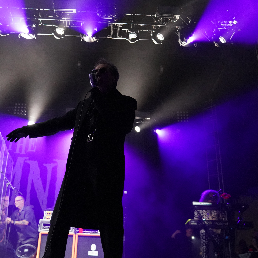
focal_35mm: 39
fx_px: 329
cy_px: 131
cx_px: 103
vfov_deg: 42.8
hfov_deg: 42.6
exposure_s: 1/160
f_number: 4
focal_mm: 30
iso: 12800
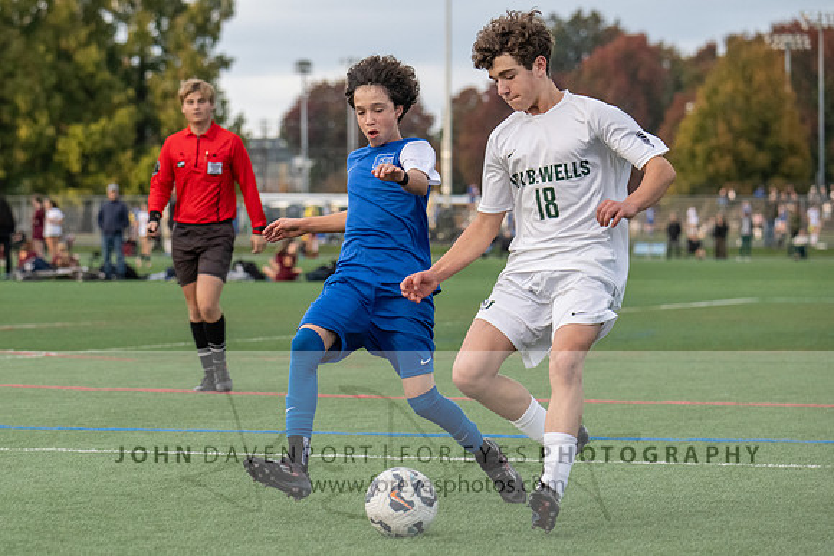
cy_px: 258
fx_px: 4067
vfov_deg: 7.8
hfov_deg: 11.7
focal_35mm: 176
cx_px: 314
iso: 3200
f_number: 5
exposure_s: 1/1000
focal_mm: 140
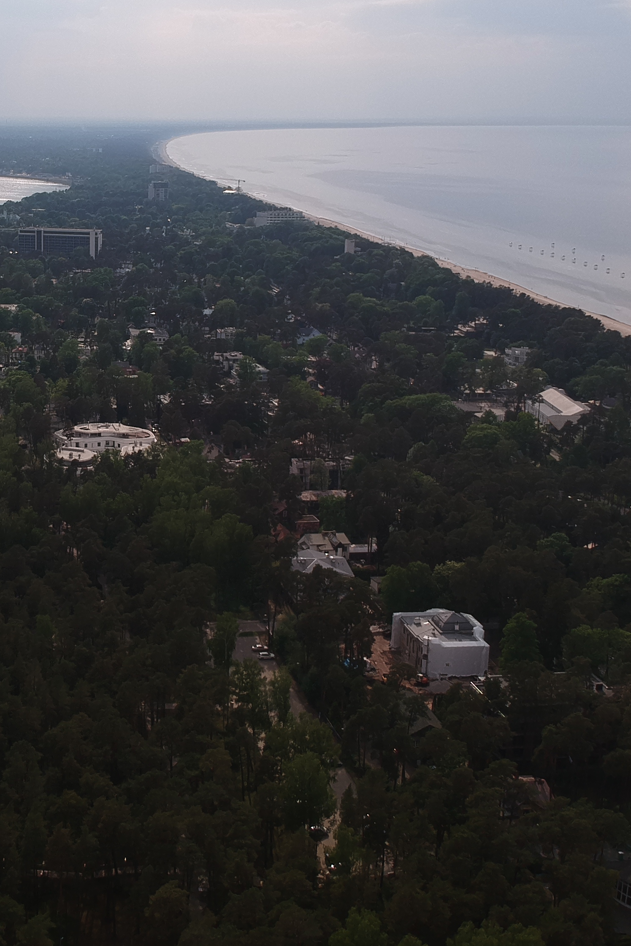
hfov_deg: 28.0
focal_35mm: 46
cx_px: 48
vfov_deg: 42.5
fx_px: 1210
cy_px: 376
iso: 100
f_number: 2.6
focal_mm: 4.49
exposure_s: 1/2500
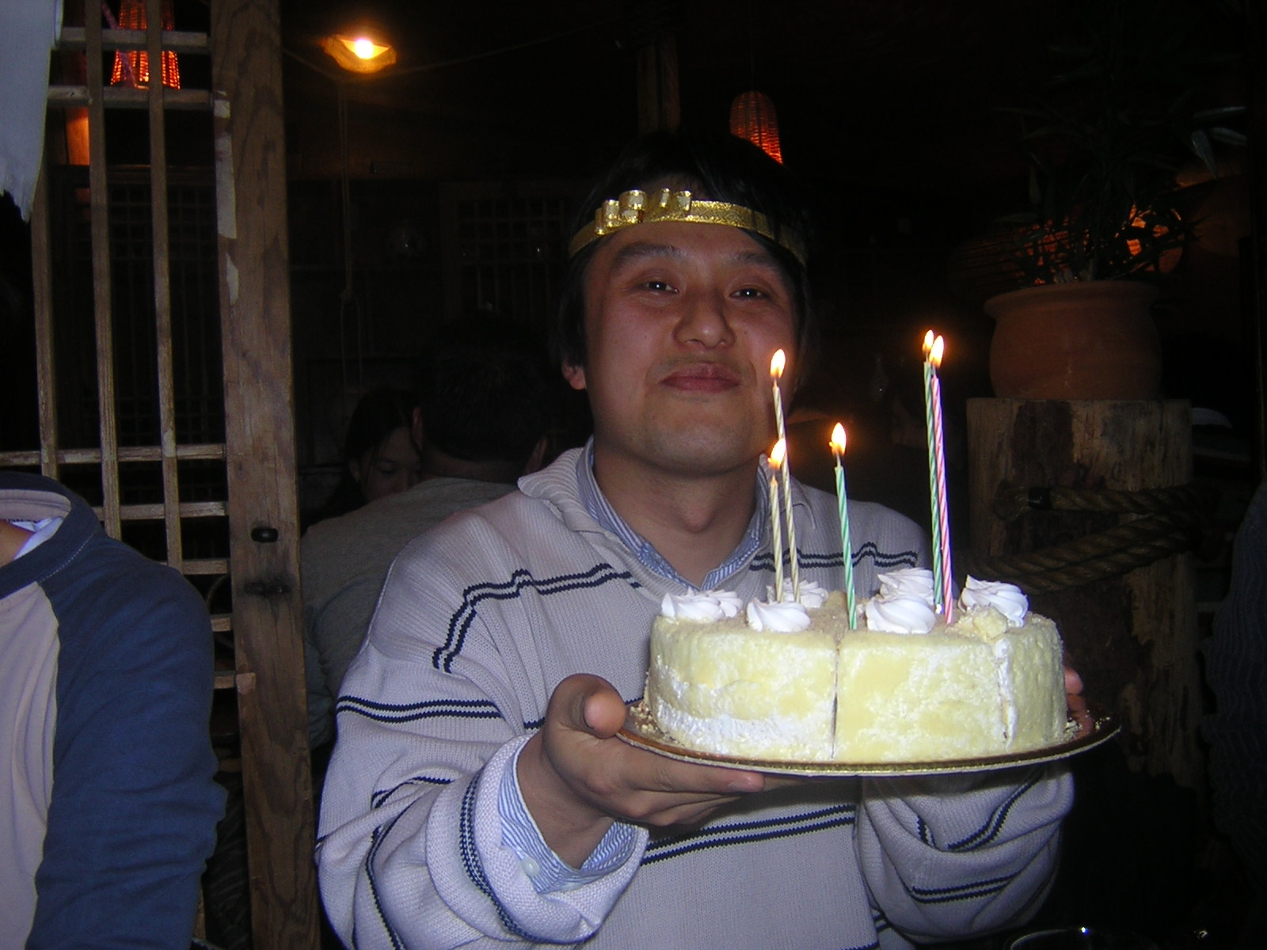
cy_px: 475
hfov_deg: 51.4
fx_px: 1318
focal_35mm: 36
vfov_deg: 39.7
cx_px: 634
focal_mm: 4.7
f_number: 2.6
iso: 100
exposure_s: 1/60.1
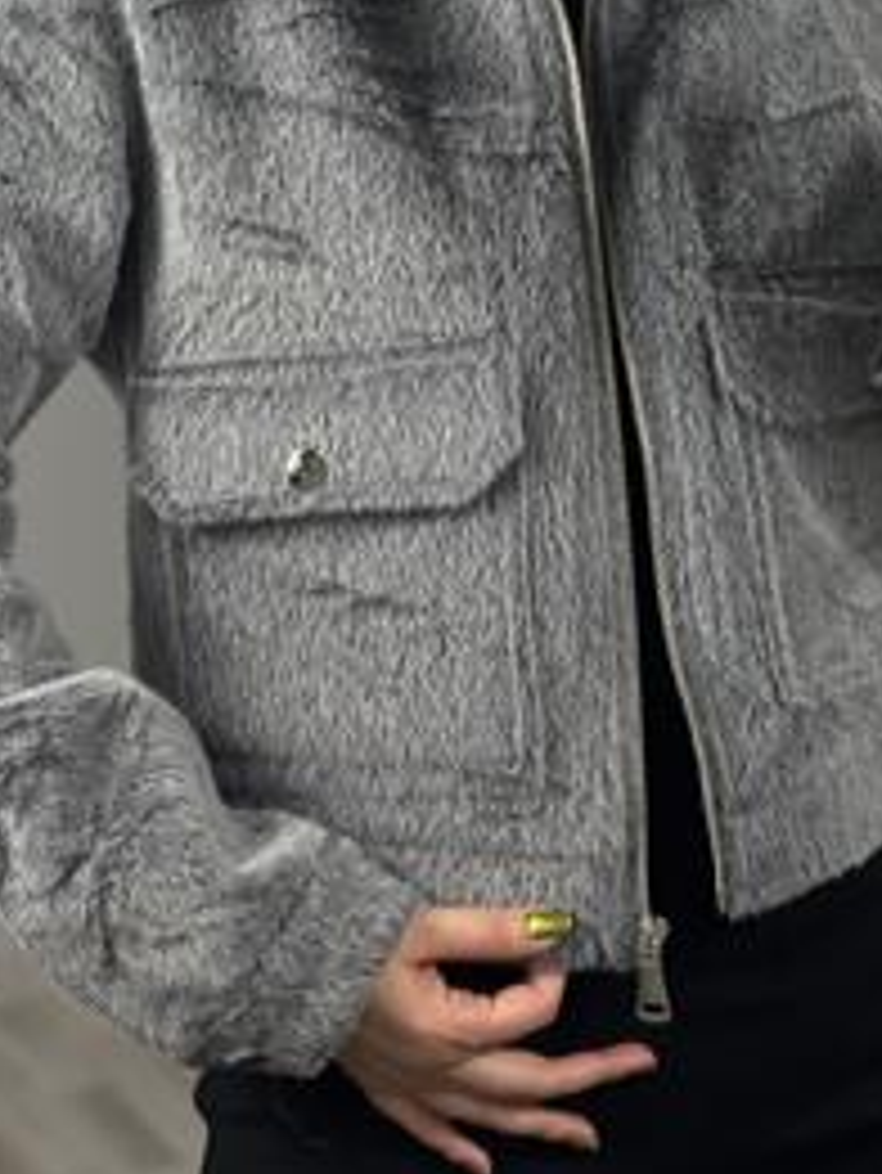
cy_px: 403
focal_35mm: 76
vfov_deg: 25.5
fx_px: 2580
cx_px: 522
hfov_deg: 19.4
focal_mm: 6.86
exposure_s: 1/100
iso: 100
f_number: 1.78
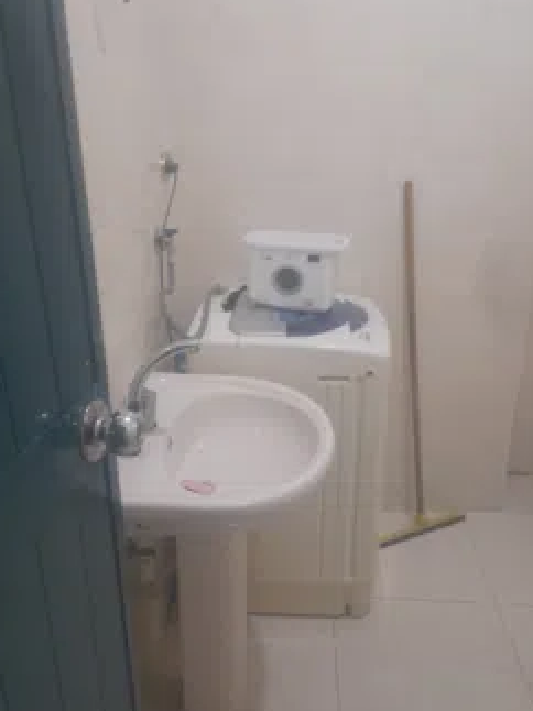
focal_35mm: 31
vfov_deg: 58.2
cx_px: 242
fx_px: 637
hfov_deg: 45.4
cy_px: 392
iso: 400
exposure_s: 1/25
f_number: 2
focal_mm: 4.6
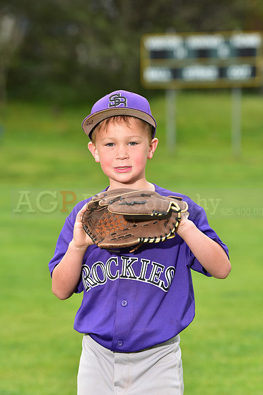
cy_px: 198
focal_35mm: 165
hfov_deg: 8.3
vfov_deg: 12.4
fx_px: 1807
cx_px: 132
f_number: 5.6
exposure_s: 1/250
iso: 400
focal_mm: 165
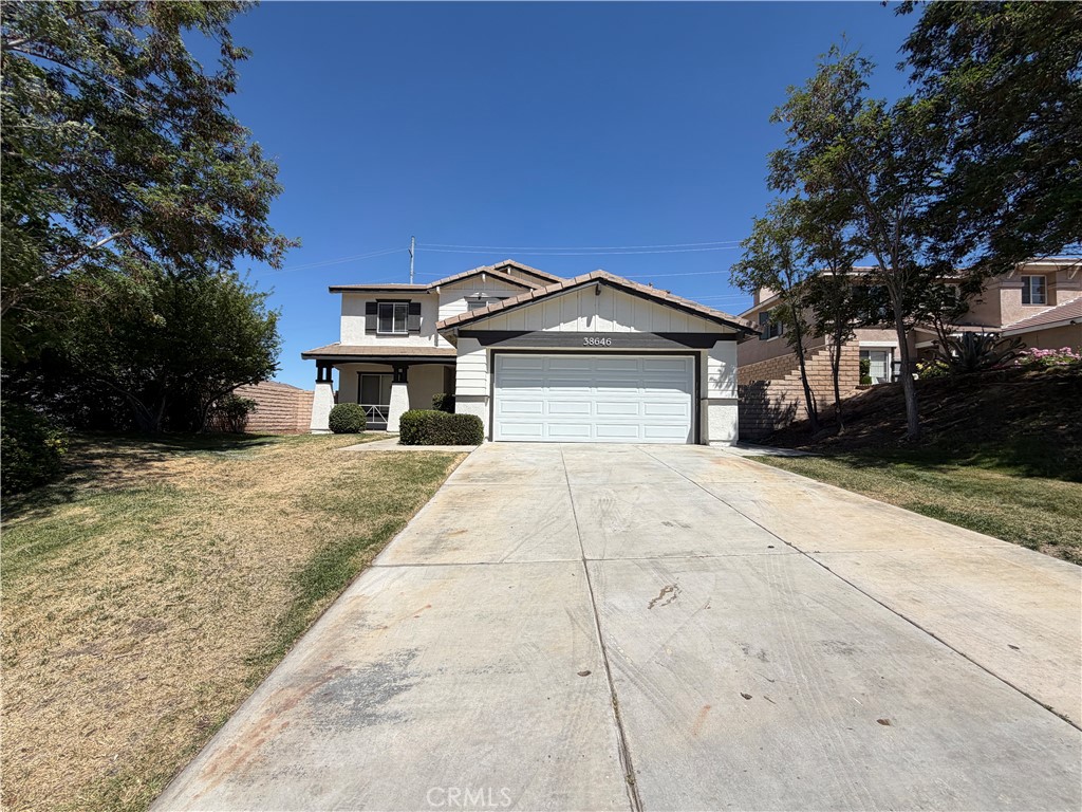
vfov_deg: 85.7
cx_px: 541
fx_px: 438
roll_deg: -0.8
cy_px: 406
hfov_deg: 102.1
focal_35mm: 14
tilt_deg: +3.6
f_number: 2.2
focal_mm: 2.22
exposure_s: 1/1339
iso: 20
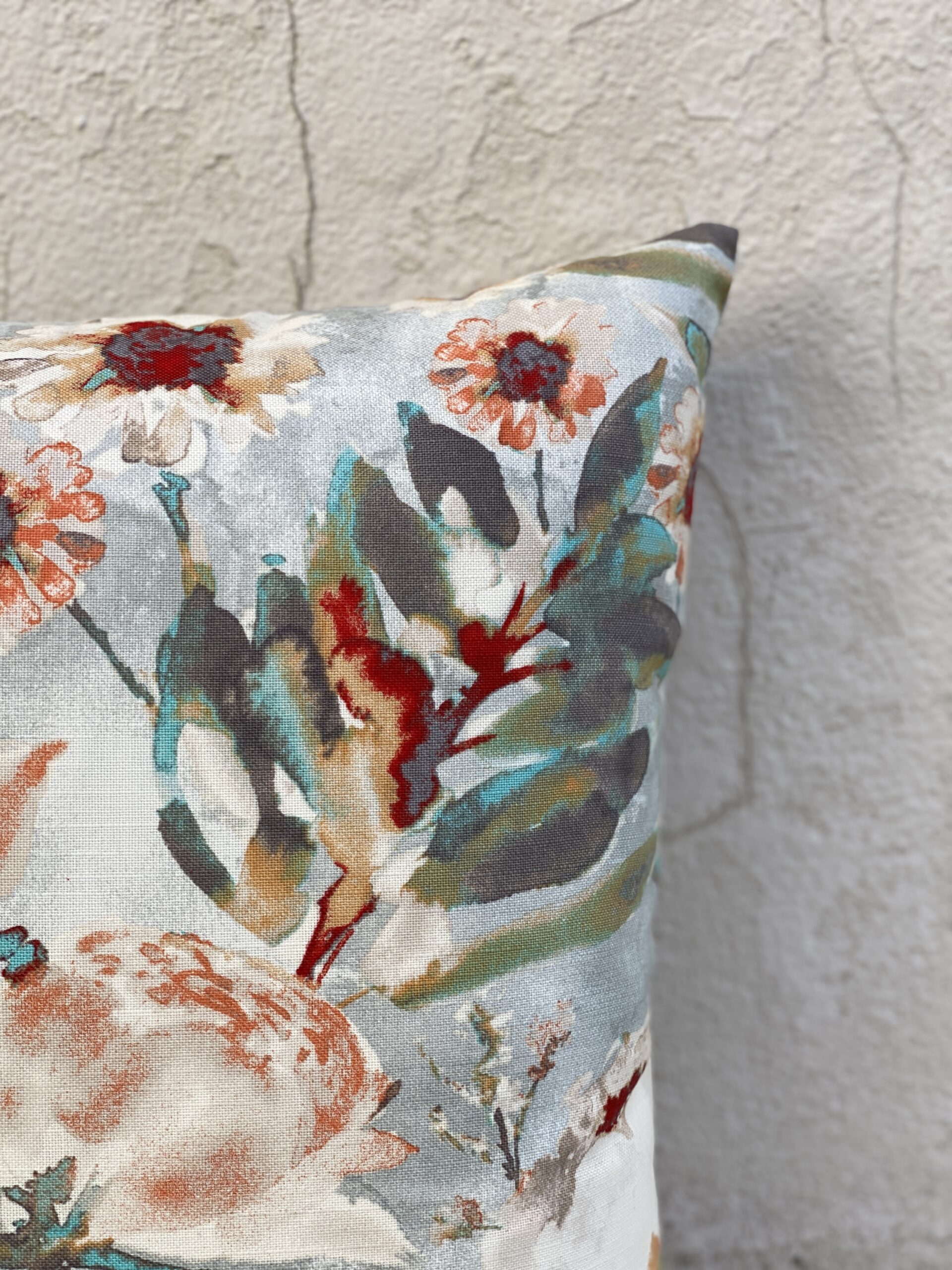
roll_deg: -0.5
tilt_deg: -16.0
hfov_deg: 28.0
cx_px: 476
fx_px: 1907
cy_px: 635
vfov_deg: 36.8
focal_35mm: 52
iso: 20
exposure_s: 1/221
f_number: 2
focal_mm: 6
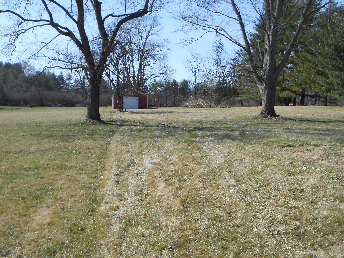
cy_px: 129
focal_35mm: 44
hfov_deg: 42.9
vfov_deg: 32.9
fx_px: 437
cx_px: 172
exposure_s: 1/500
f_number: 4.5
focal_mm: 7.8
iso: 80
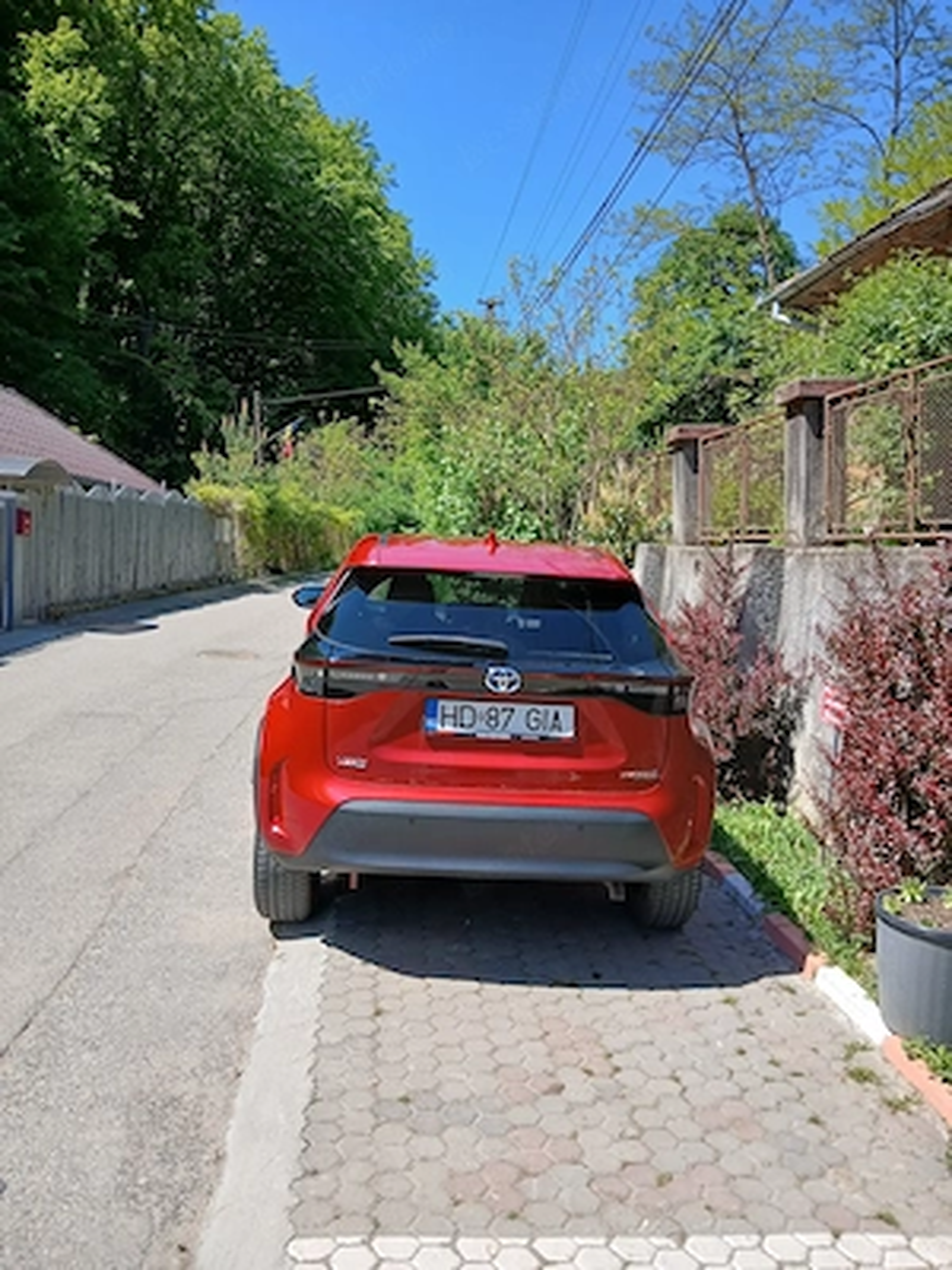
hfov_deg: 53.1
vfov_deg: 67.3
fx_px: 953
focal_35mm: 26
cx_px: 476
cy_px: 635
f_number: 1.8
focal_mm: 3.98
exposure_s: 1/419
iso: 20
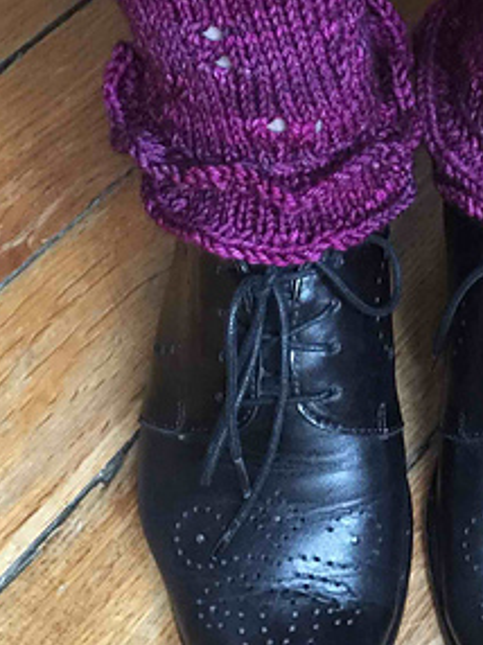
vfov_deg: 29.5
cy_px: 194
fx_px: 1211
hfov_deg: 22.0
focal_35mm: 65
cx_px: 436
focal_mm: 4.15
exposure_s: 1/8
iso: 200
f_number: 2.2
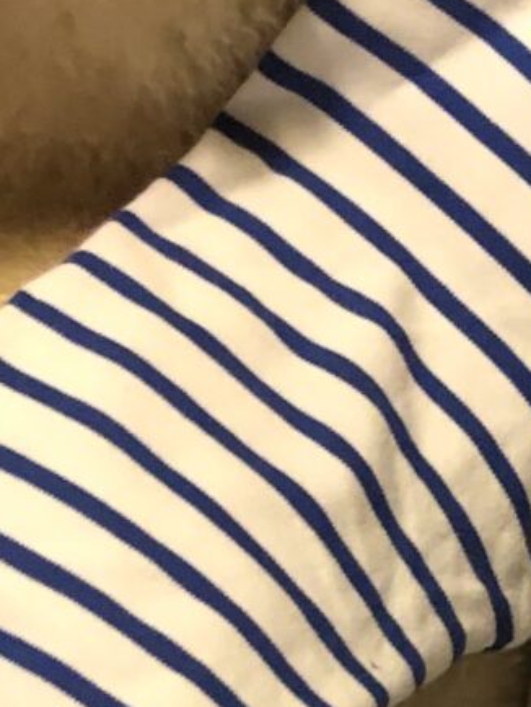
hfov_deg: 10.6
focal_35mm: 132
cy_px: 1085
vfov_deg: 13.9
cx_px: 938
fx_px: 2697
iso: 64
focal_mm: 3.99
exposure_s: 1/15
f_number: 1.8
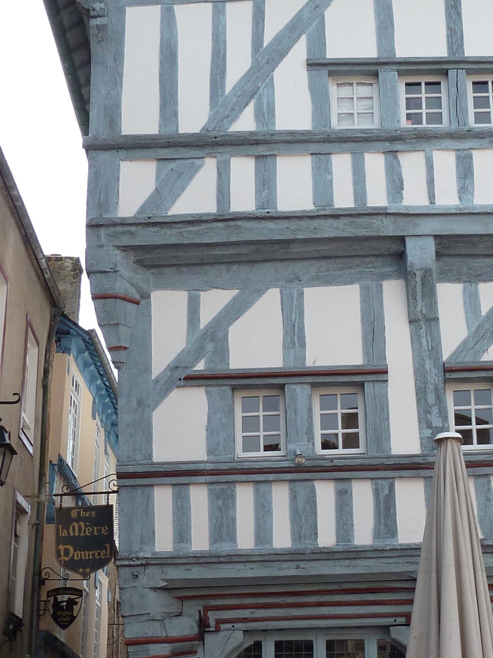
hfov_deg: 23.9
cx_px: 349
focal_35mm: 61
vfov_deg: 31.6
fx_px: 1158
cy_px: 401
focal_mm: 4.1
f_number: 4
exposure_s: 1/200
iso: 80
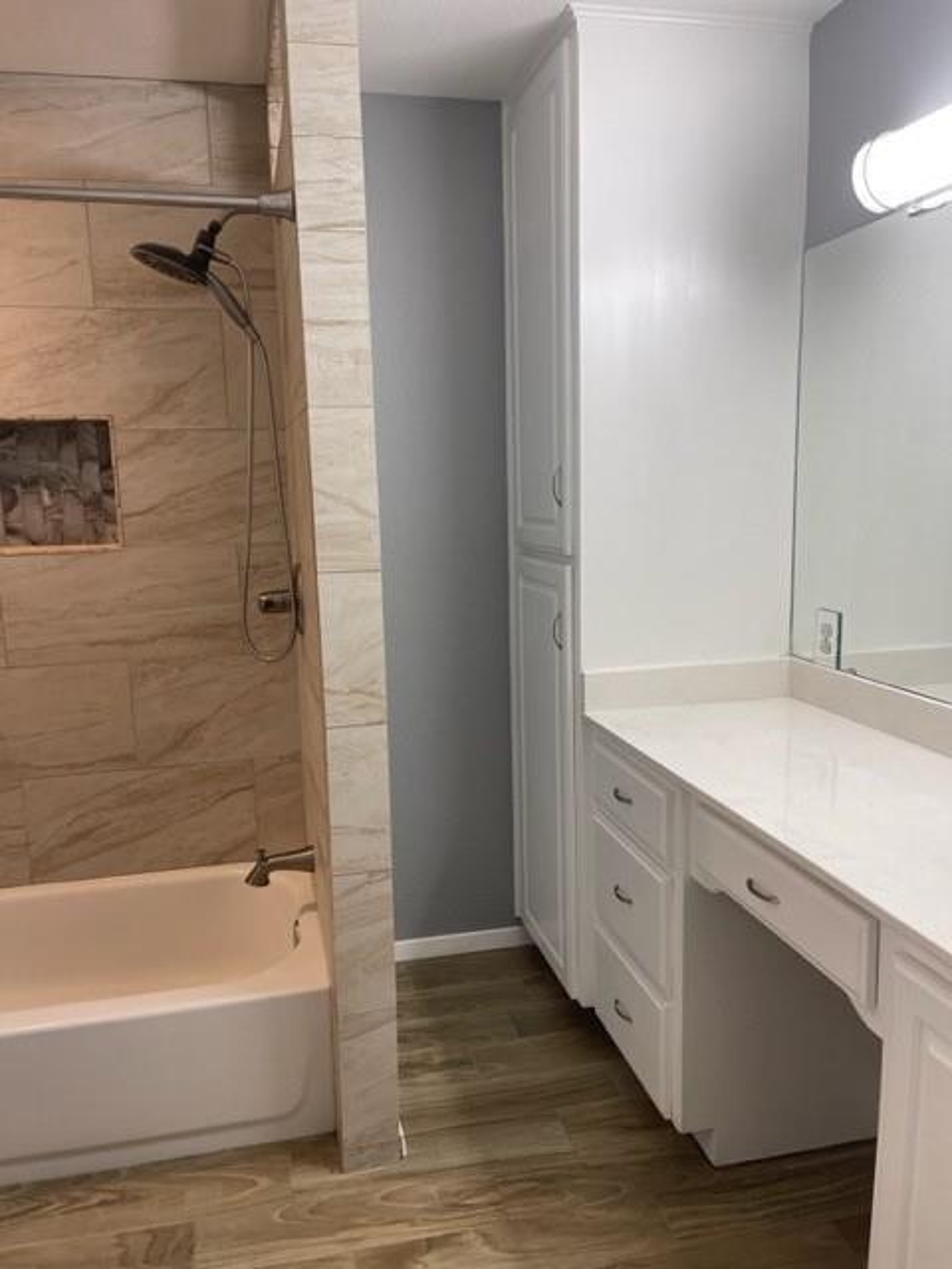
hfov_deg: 53.1
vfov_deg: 67.3
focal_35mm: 26
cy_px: 634
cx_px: 476
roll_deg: +1.6
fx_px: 953
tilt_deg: -9.1
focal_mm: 5.1
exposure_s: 1/120
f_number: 1.6
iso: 100
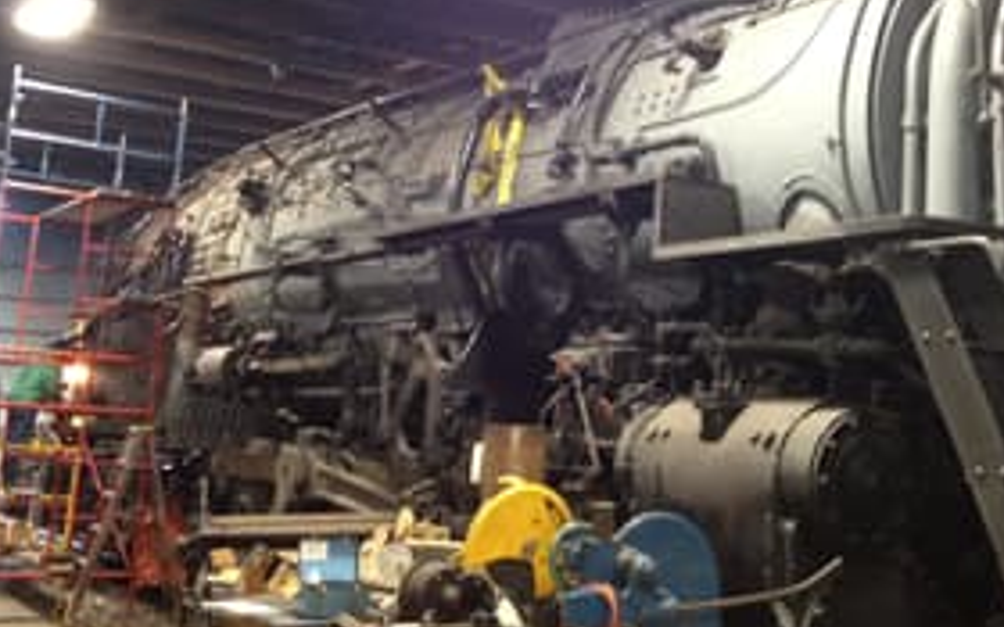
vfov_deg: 24.3
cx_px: 642
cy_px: 229
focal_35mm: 53
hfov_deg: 37.9
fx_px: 1450
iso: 320
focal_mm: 4.28
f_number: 2.4
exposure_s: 1/20
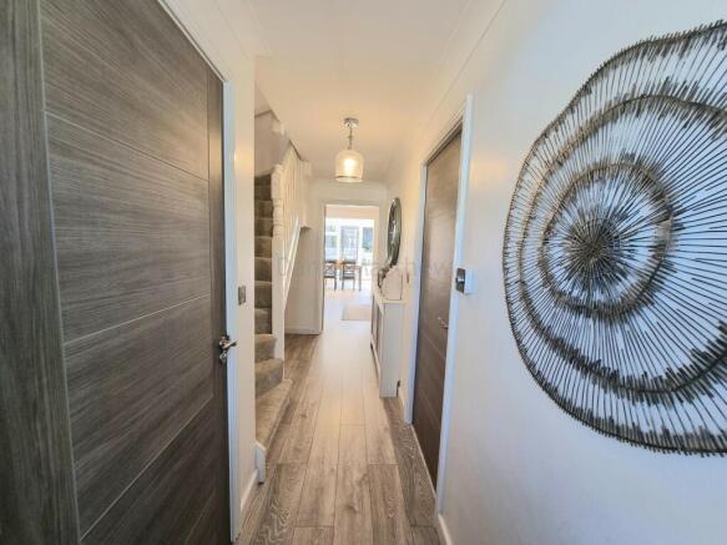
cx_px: 364
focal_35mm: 13
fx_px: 273
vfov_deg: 89.9
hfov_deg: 106.2
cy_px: 272
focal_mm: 2.2
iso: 160
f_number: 2.2
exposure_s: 1/50
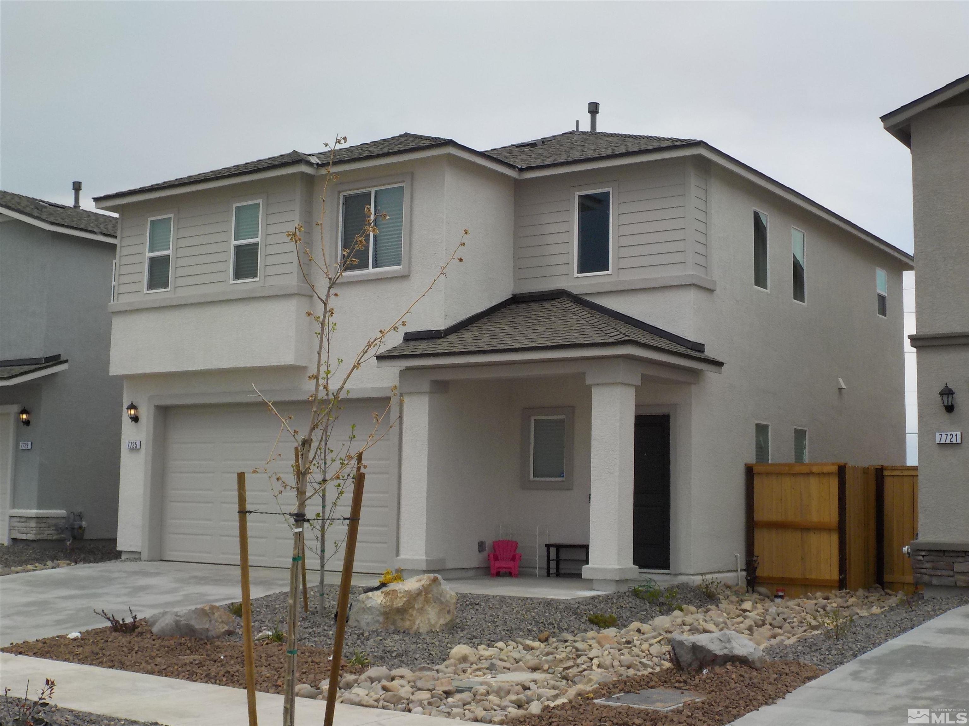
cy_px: 363
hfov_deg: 40.4
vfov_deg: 30.9
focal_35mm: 47
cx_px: 484
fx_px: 1316
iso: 125
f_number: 4.2
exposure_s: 1/800
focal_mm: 6.4
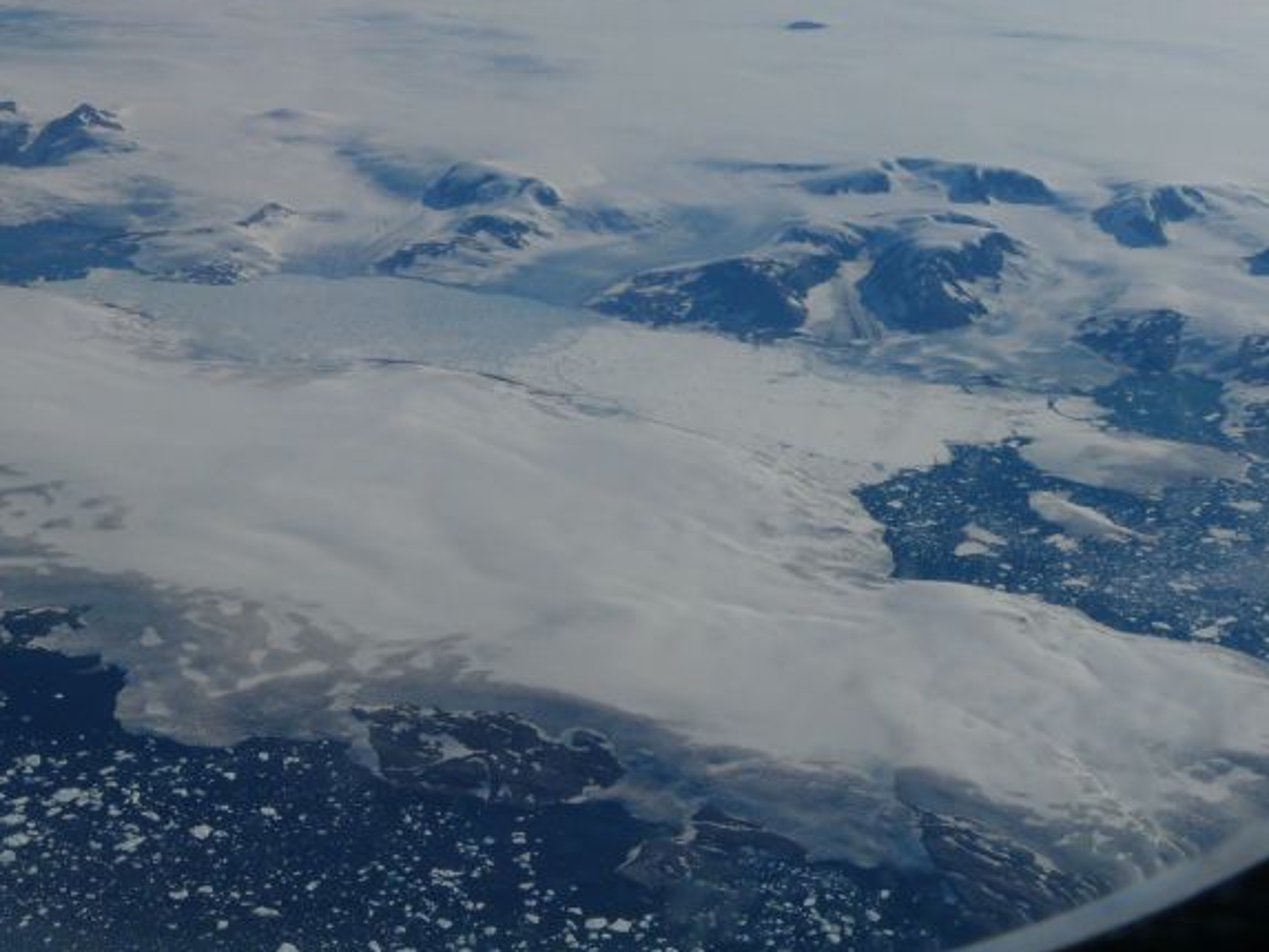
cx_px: 565
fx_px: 2200
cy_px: 312
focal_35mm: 60
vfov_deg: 24.3
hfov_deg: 32.1
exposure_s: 1/1000
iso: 100
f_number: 8
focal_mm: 7
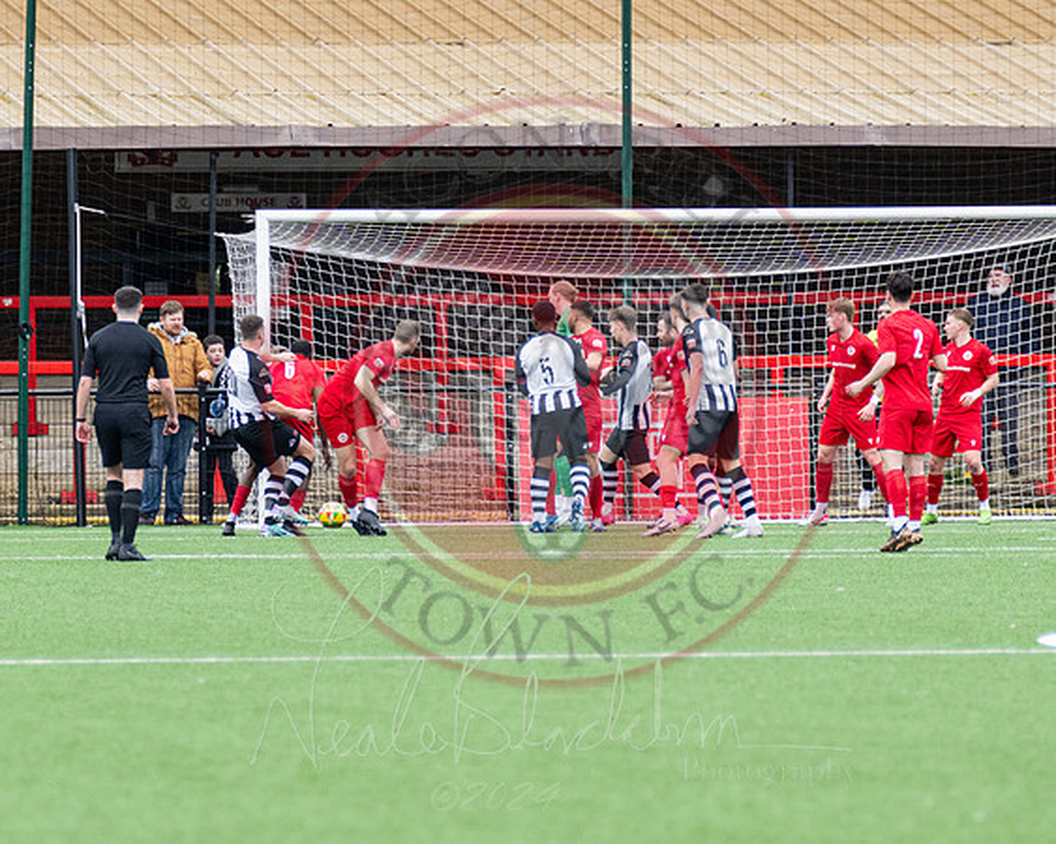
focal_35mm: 411
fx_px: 12854
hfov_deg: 4.7
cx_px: 465
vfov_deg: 3.8
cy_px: 405
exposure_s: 1/1250
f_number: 4
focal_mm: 200
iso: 800
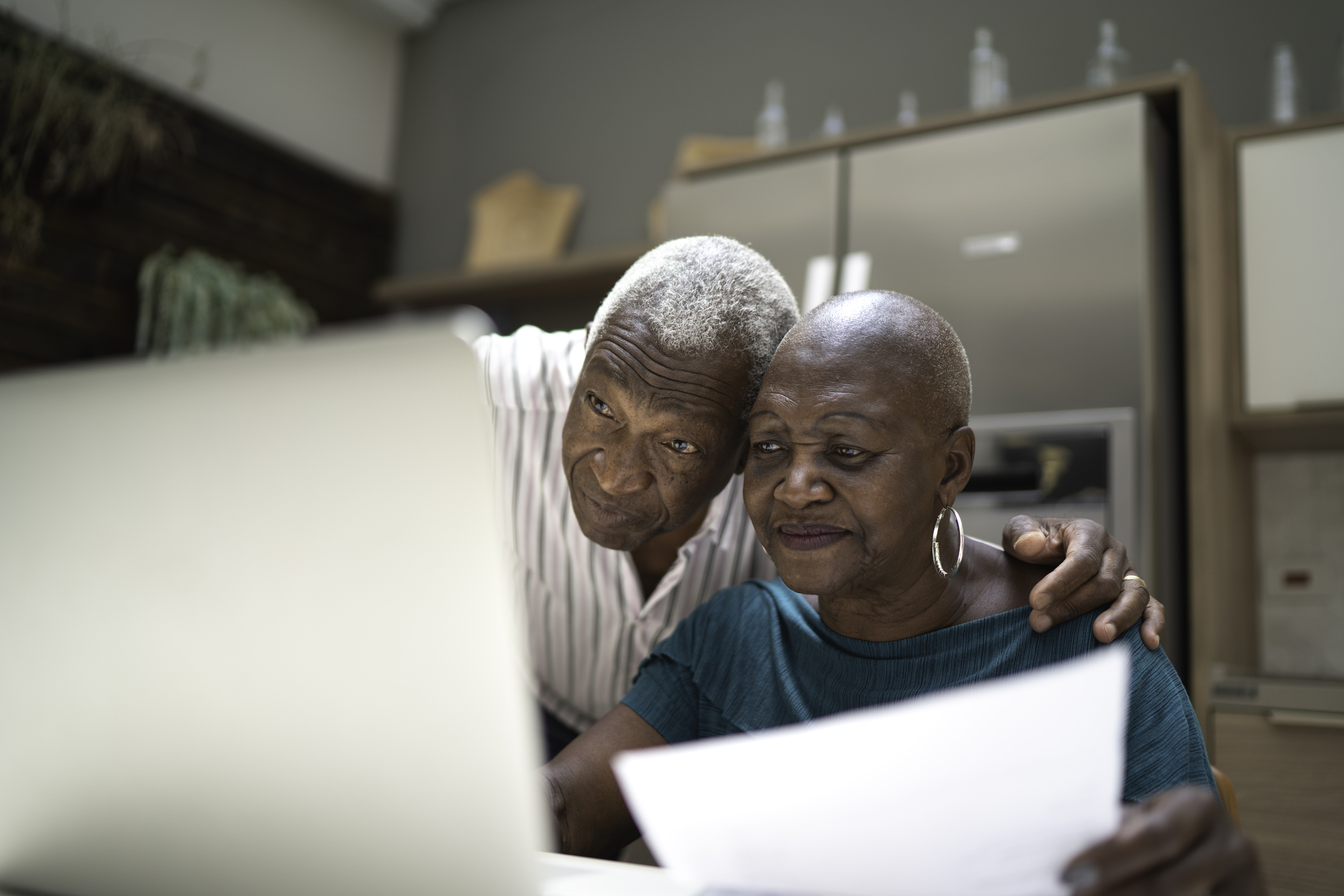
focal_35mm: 35
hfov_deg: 54.4
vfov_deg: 37.9
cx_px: 672
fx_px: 1307
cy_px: 448
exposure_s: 1/640
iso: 100
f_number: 1.4
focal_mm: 35
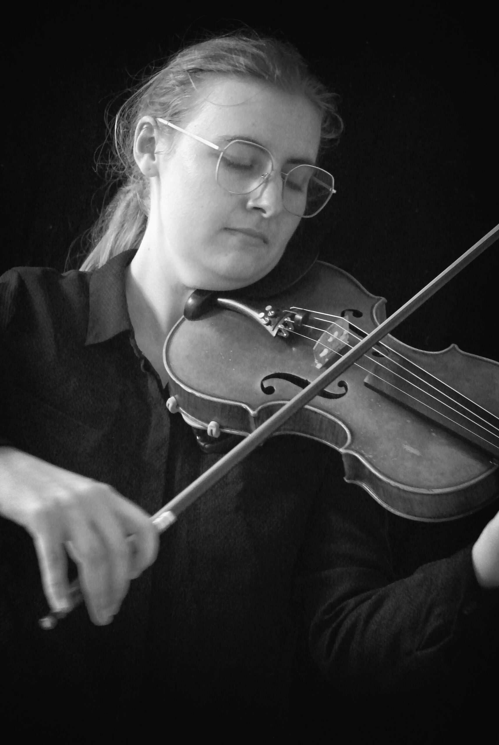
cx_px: 250
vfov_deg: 24.4
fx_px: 1720
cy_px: 372
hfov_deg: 16.5
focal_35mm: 83
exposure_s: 1/40
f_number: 3.8
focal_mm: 30.9
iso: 6400
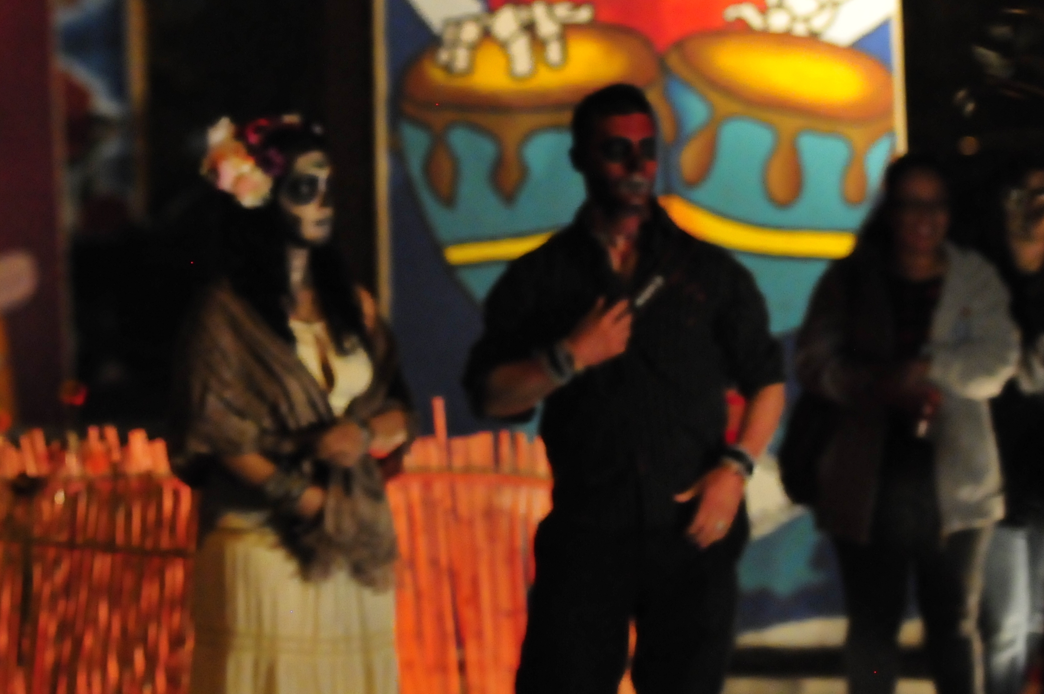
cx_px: 185
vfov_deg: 5.2
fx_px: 7675
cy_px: 104
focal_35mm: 265
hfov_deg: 7.8
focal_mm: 86
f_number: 2.8
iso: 2800
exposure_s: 1/30
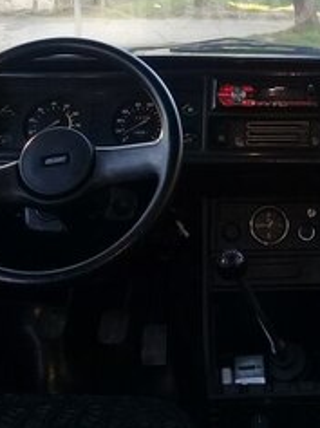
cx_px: 266
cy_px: 4
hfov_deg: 22.2
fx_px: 803
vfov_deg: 28.1
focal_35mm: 65
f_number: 2.2
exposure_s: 1/50
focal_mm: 3.3
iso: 64
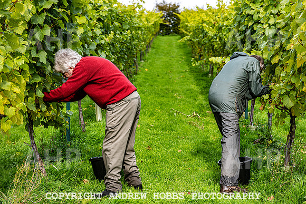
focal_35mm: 60
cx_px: 153
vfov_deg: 22.6
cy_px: 102
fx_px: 510
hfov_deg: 33.4
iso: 160
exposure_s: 1/640
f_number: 4.5
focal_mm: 60
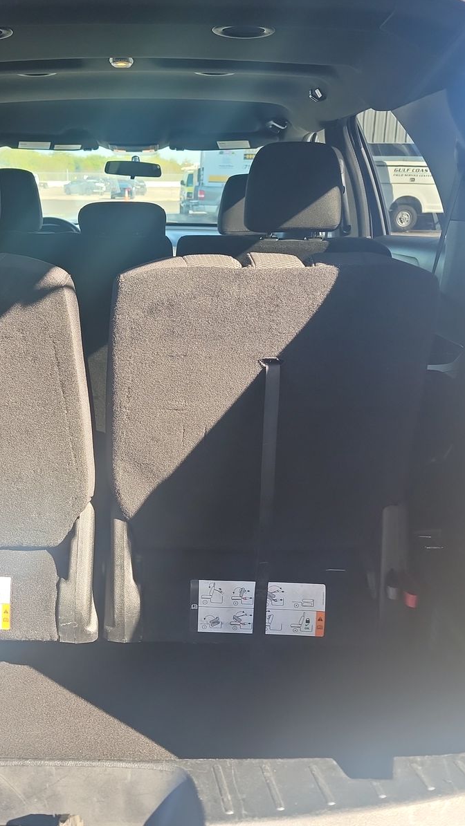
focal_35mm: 35
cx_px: 110
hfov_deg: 33.0
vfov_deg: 56.6
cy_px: 412
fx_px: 767
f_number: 1.8
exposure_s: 1/59
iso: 54
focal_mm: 6.7
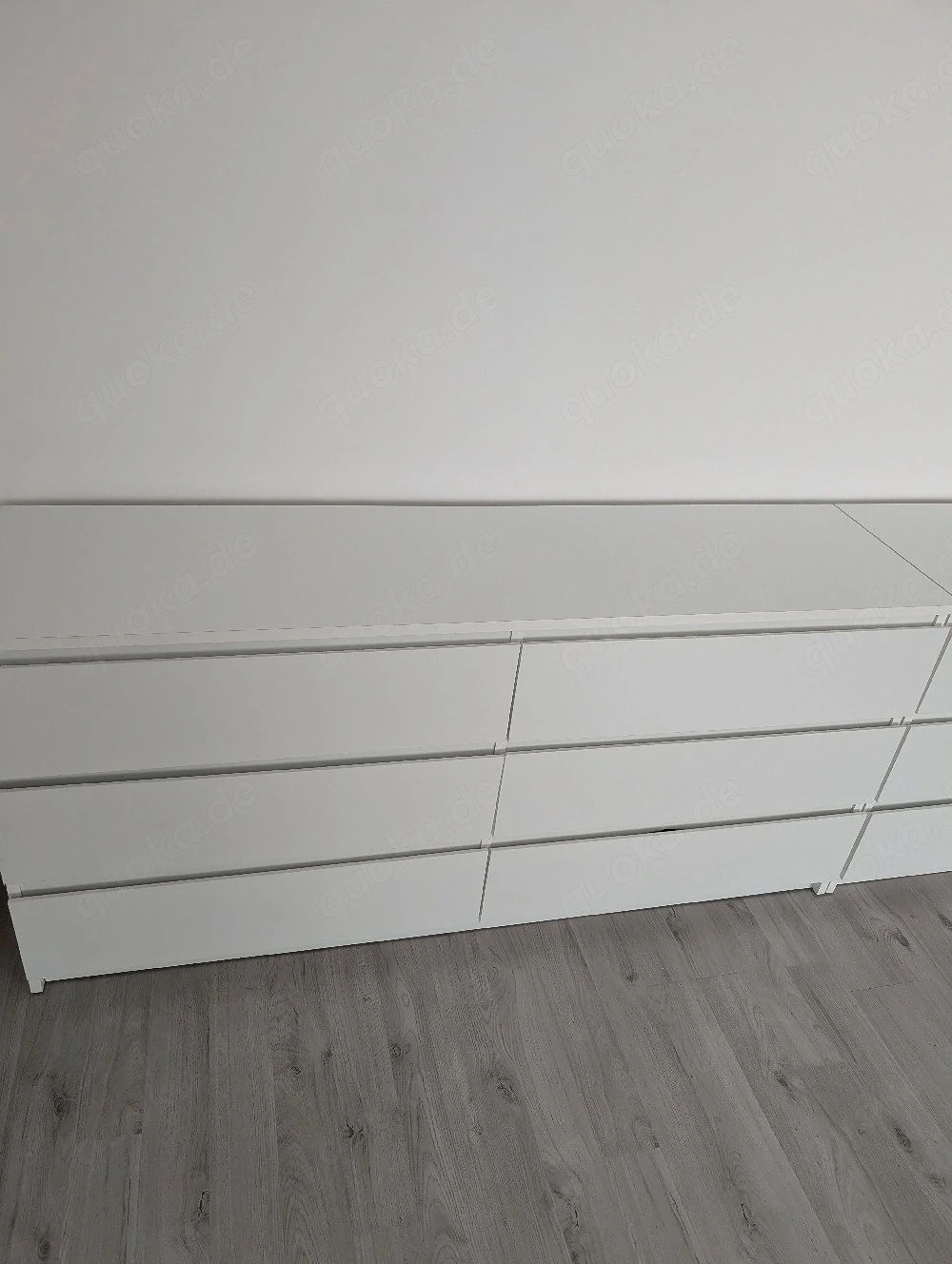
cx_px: 476
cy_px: 632
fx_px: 878
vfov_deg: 71.5
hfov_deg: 56.9
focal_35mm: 24
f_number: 1.68
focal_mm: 6.9
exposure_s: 1/208
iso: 348
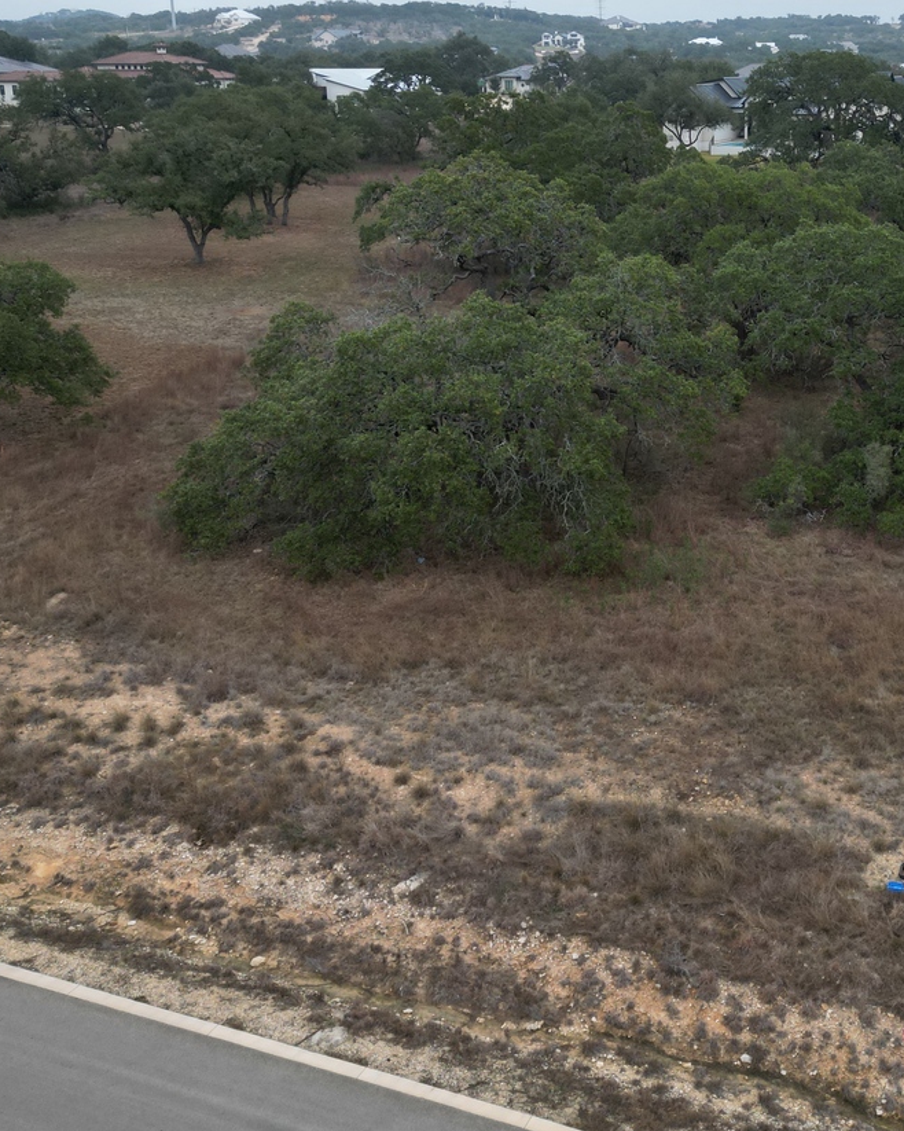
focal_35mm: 41
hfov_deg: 35.6
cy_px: 410
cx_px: 686
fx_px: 1372
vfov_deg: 44.4
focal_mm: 6.72
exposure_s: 1/1000
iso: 150
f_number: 1.7
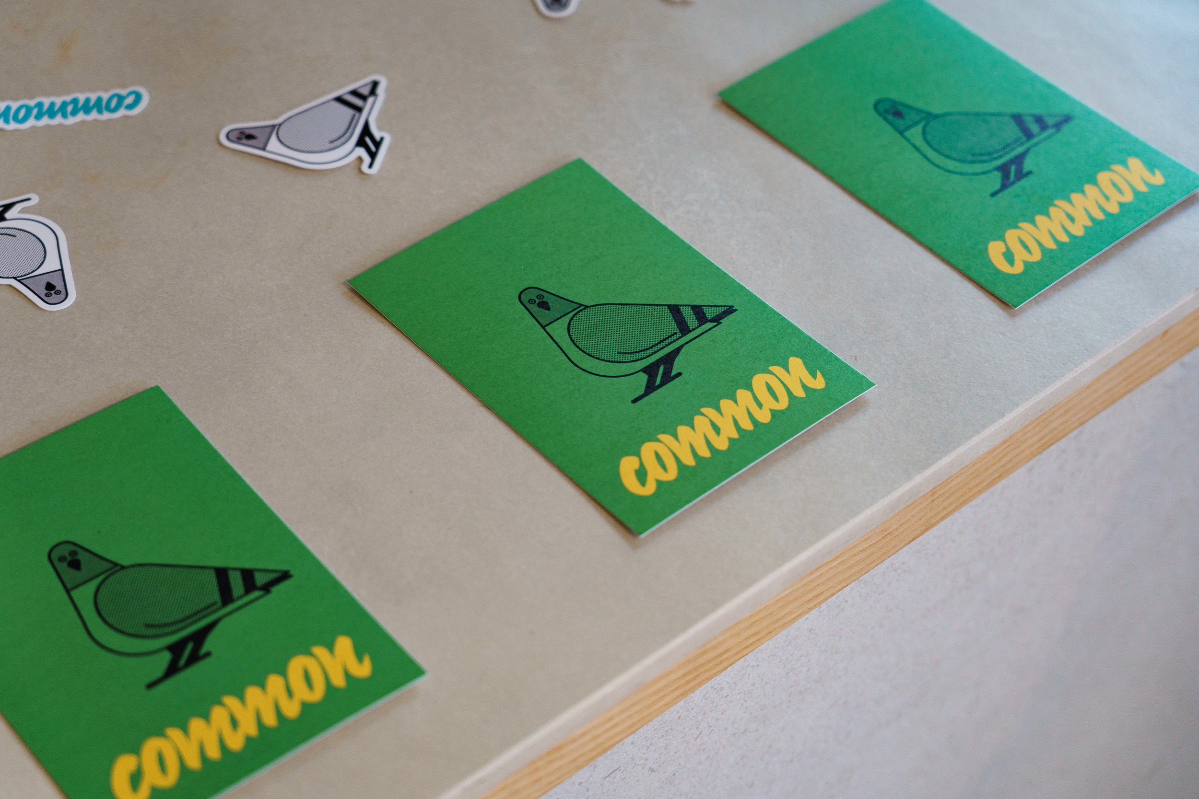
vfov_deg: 18.7
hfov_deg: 27.7
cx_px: 600
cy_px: 400
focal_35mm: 73
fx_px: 2431
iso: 640
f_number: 4
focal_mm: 73
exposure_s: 1/100
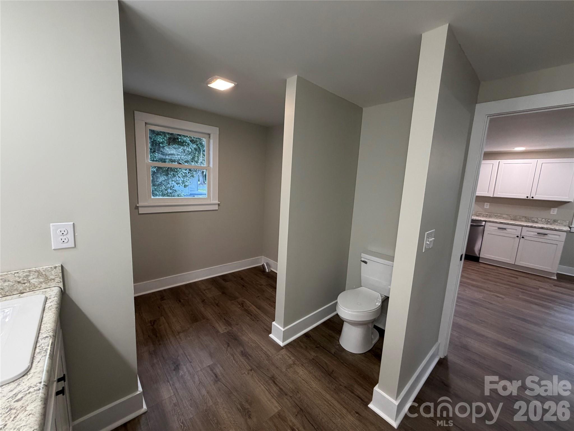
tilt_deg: -8.8
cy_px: 216
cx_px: 287
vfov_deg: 85.7
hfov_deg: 102.1
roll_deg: -2.5
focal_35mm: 14
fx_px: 232
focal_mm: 2.22
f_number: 2.2
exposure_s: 1/120
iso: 250
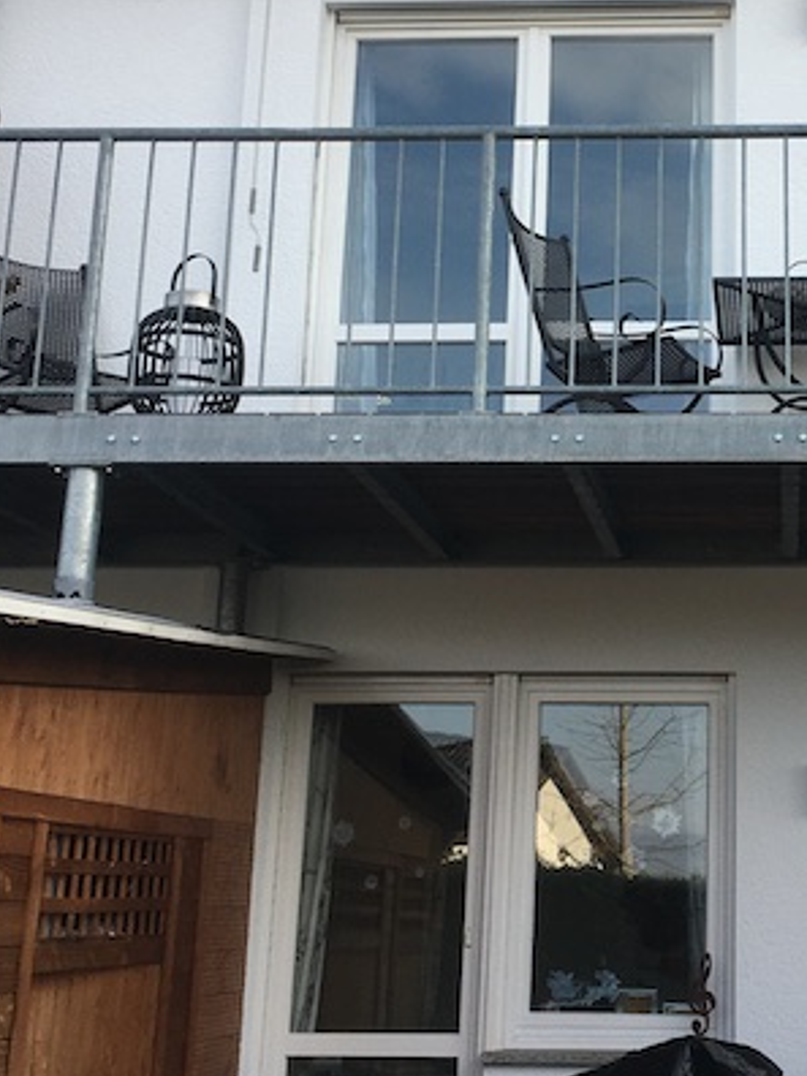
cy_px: 386
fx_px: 1834
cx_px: 700
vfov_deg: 32.5
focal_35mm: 59
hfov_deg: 24.2
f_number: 2.2
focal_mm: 4.15
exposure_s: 1/463
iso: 25
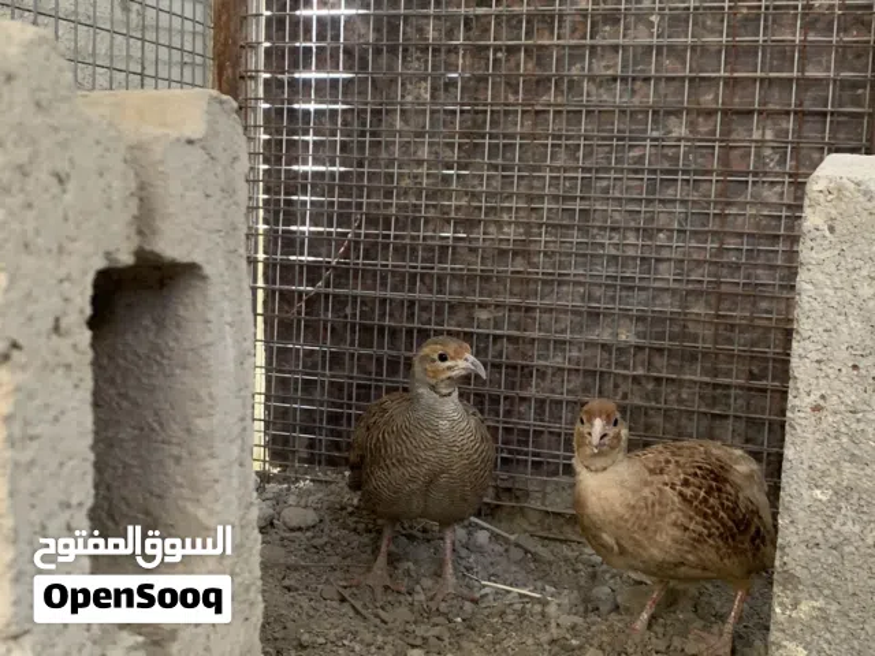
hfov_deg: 67.3
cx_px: 438
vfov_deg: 53.1
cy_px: 328
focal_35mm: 26
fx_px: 657
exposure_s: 1/60
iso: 250
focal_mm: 4.25
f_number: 1.8
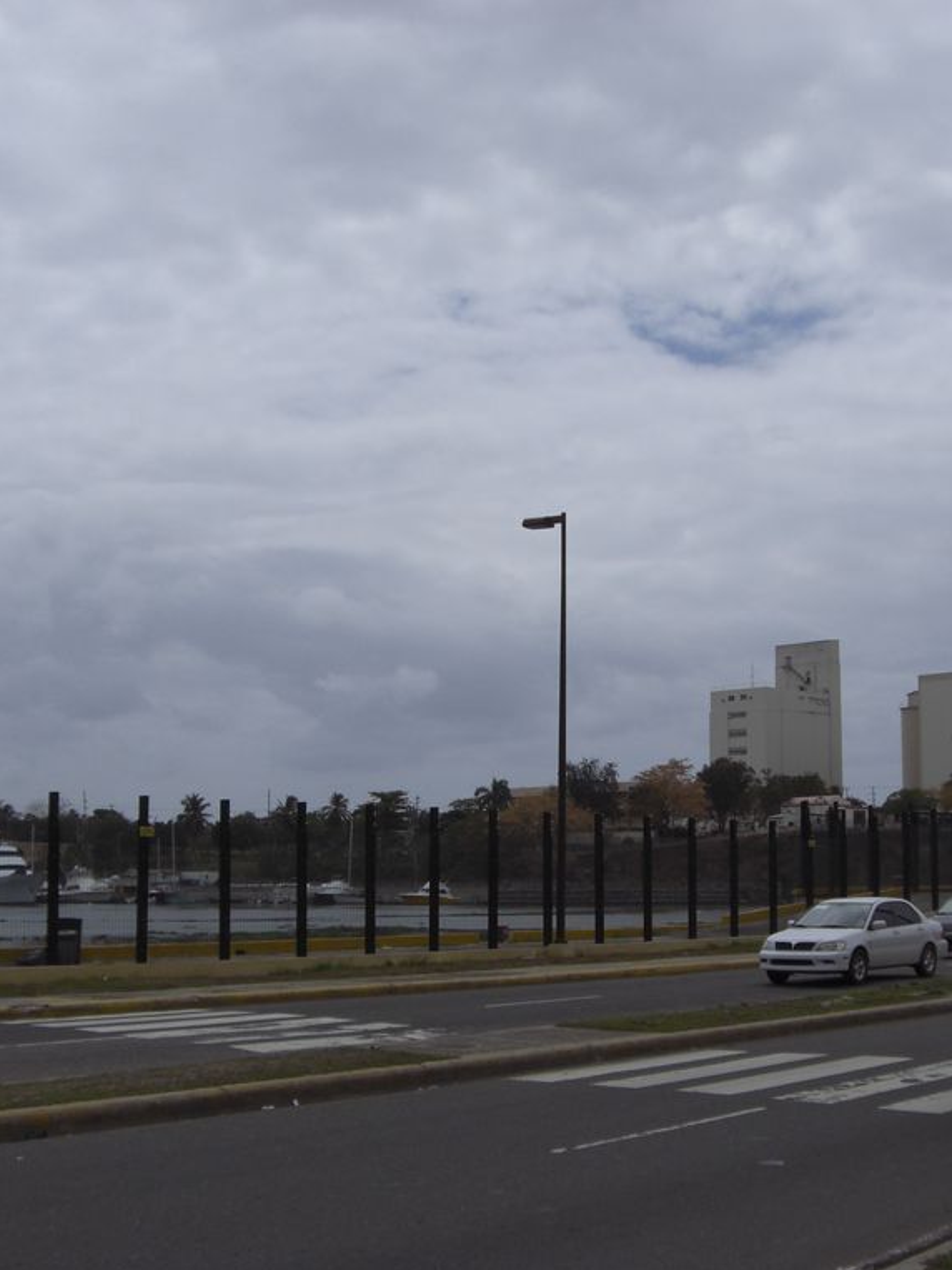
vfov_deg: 37.5
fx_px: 1871
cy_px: 637
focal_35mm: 51
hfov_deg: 28.5
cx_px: 581
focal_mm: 6.2
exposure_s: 1/640
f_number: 8
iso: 64
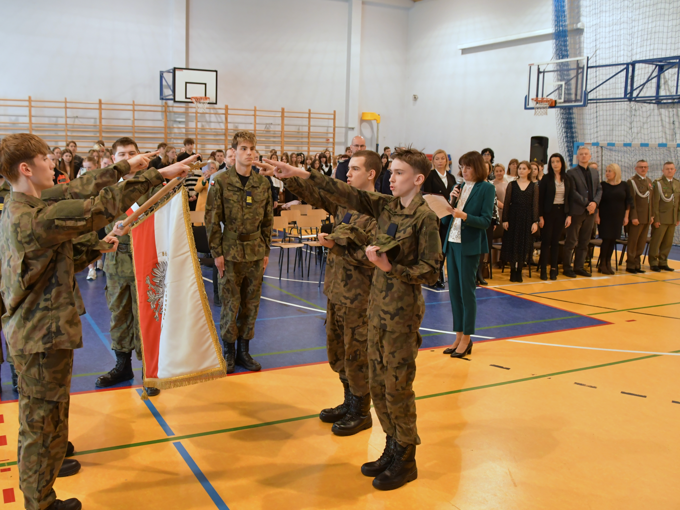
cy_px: 256
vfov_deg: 41.8
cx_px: 295
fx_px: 668
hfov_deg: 53.8
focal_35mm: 34
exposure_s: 1/100
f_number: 5
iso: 2000
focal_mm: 21
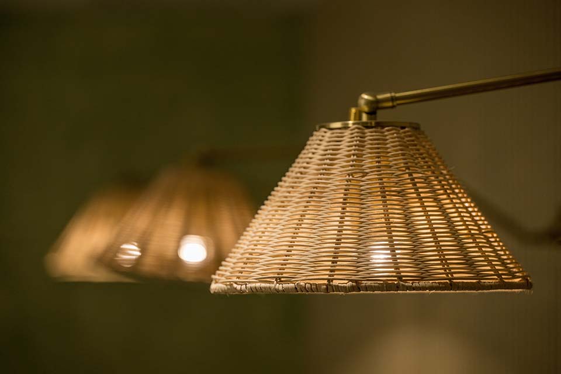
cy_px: 187
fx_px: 1948
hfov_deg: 16.4
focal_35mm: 125
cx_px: 280
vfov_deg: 11.0
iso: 450
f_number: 2.8
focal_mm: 125
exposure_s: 1/200
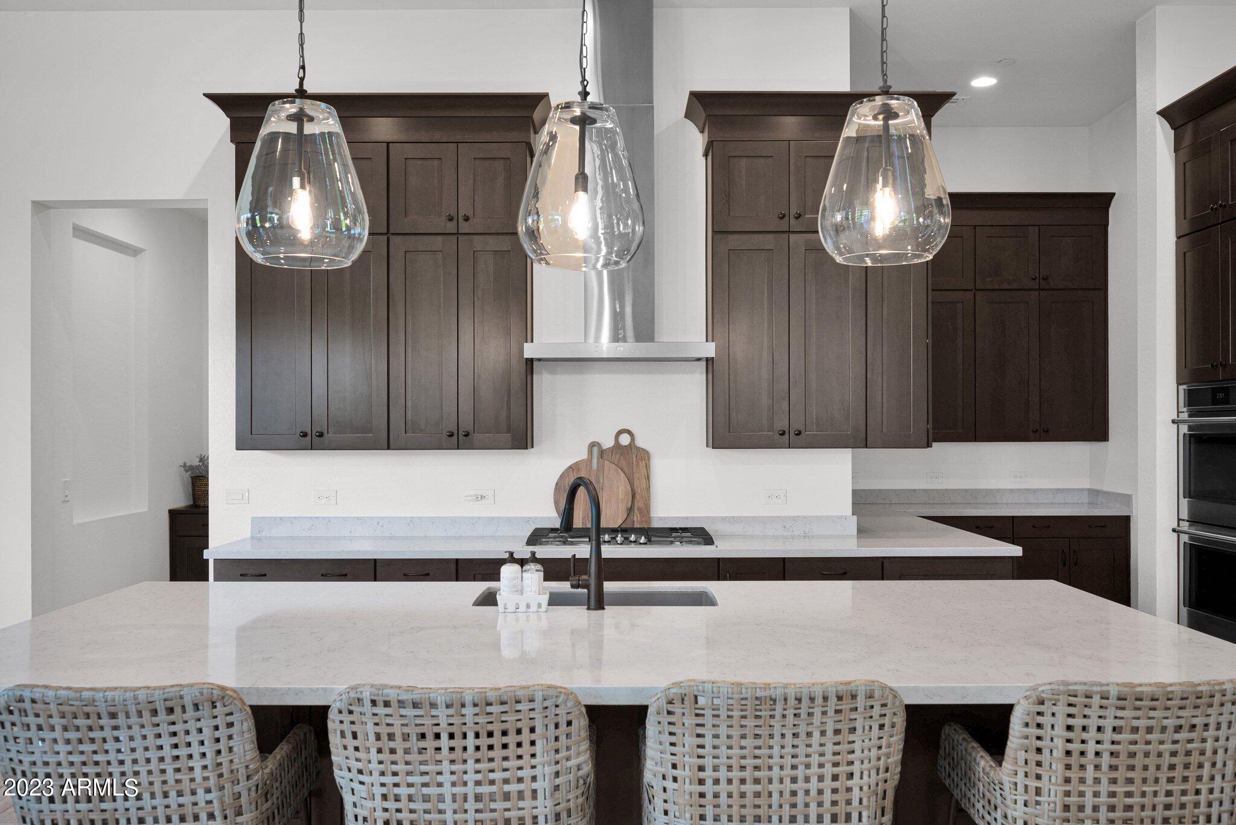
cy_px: 412
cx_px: 618
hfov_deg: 61.9
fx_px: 1030
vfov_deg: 43.6
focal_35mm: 30
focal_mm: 30
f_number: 6.3
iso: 320
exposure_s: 1/20
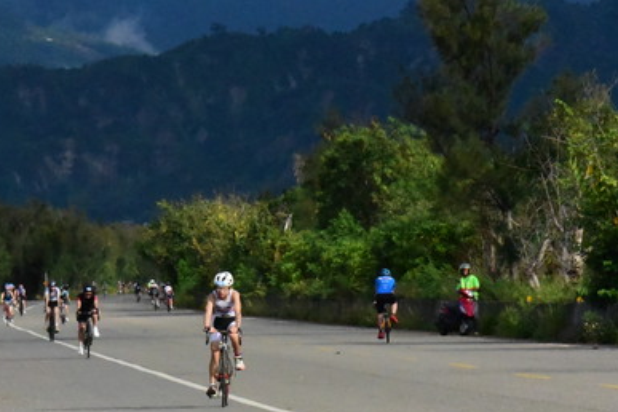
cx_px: 228
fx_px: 6059
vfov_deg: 3.9
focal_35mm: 353
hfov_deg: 5.8
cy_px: 301
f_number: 29
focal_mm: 175
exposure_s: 1/4000
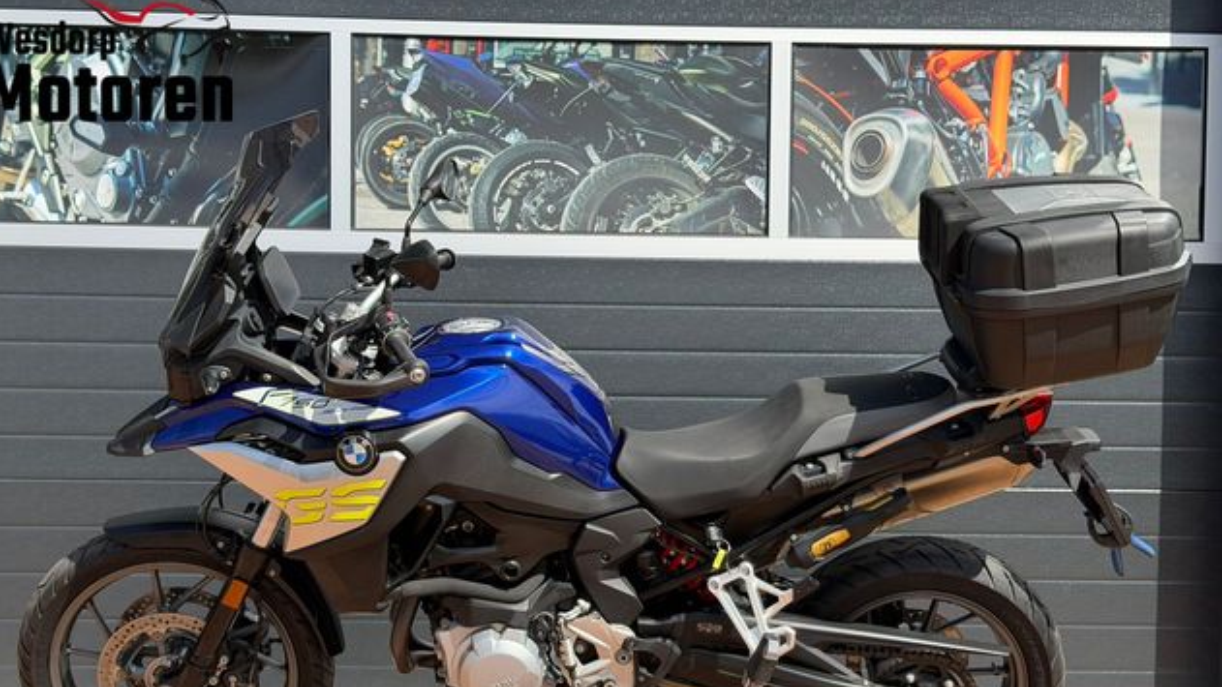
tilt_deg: -2.2
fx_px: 1717
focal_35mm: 53
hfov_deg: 39.2
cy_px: 457
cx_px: 604
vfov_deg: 22.5
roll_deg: -1.0
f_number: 1.78
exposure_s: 1/3226
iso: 80
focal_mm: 6.76
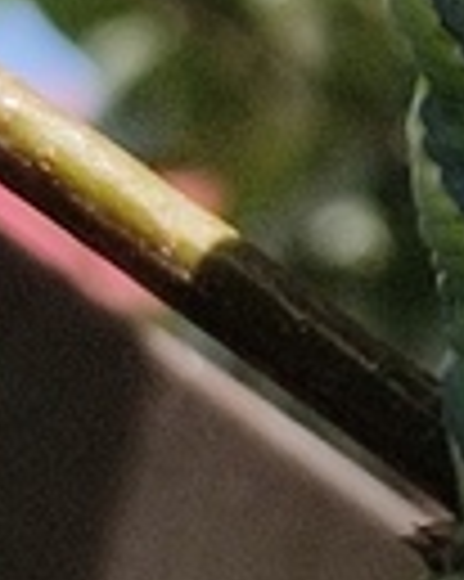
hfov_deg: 11.5
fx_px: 2165
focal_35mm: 126
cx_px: 797
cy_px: 265
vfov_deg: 15.3
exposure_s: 1/746
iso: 100
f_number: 1.79
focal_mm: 4.74
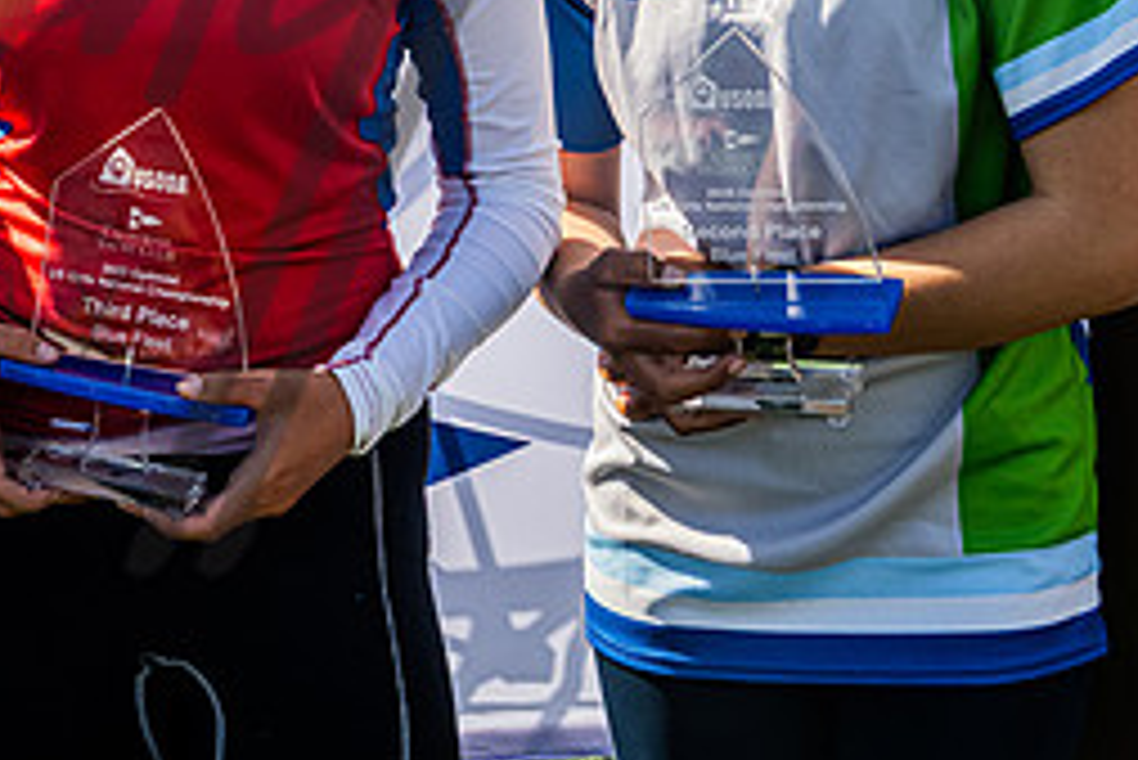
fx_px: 2688
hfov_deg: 23.1
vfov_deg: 15.6
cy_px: -85
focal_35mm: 85
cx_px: 45
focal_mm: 32
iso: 800
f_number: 11
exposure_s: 1/500
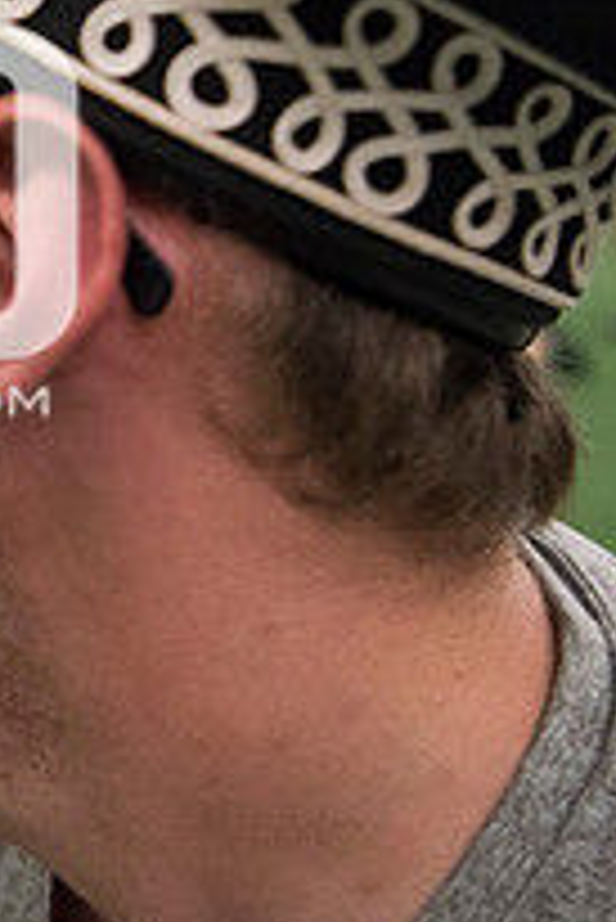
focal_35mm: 68
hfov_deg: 18.2
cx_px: -261
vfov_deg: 29.2
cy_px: 241
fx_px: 1742
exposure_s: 1/320
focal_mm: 24
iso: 3200
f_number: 3.2
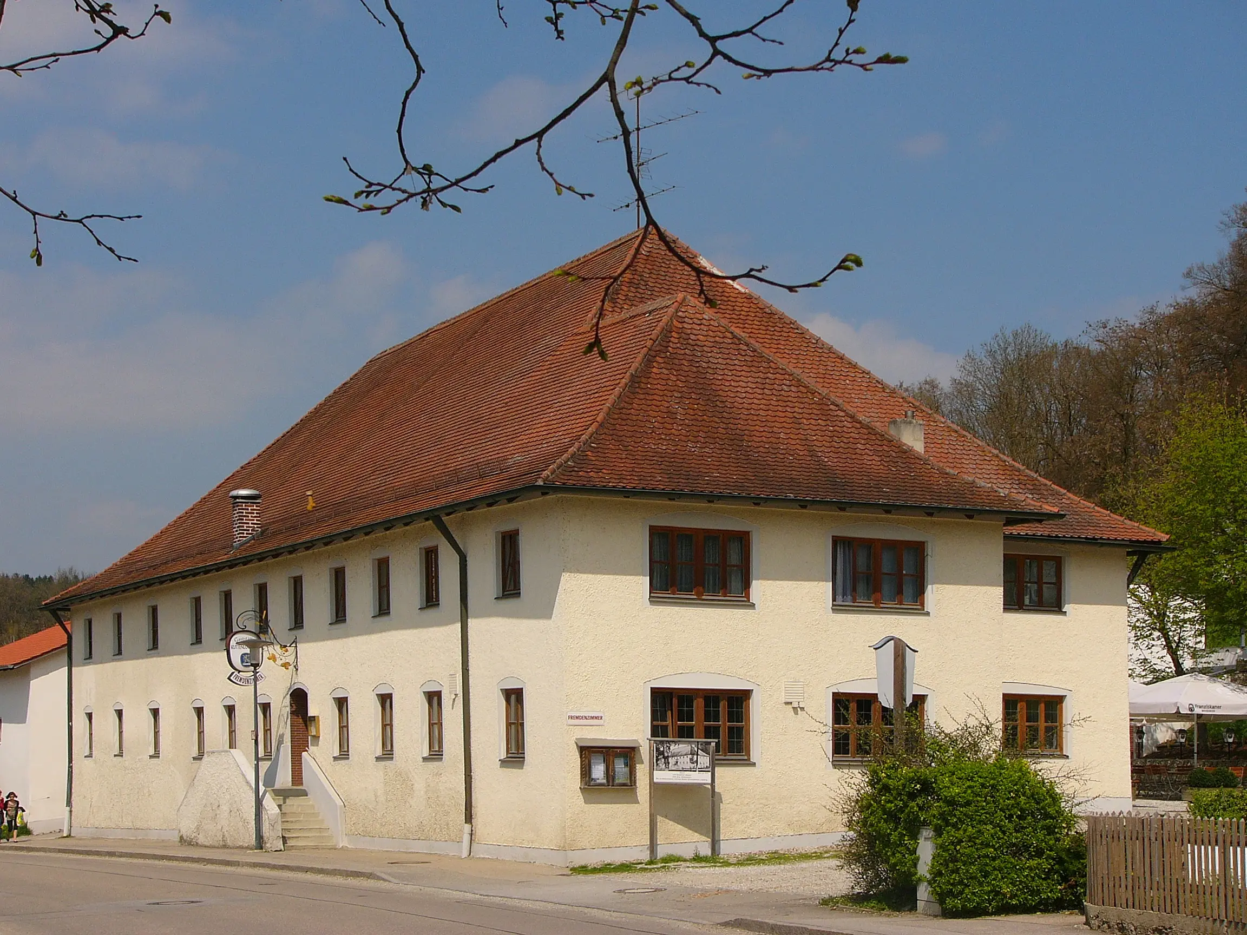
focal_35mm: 64
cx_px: 624
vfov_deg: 22.9
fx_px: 2306
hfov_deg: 30.3
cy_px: 468
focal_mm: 10.7
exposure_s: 1/640
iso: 50
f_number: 5.6
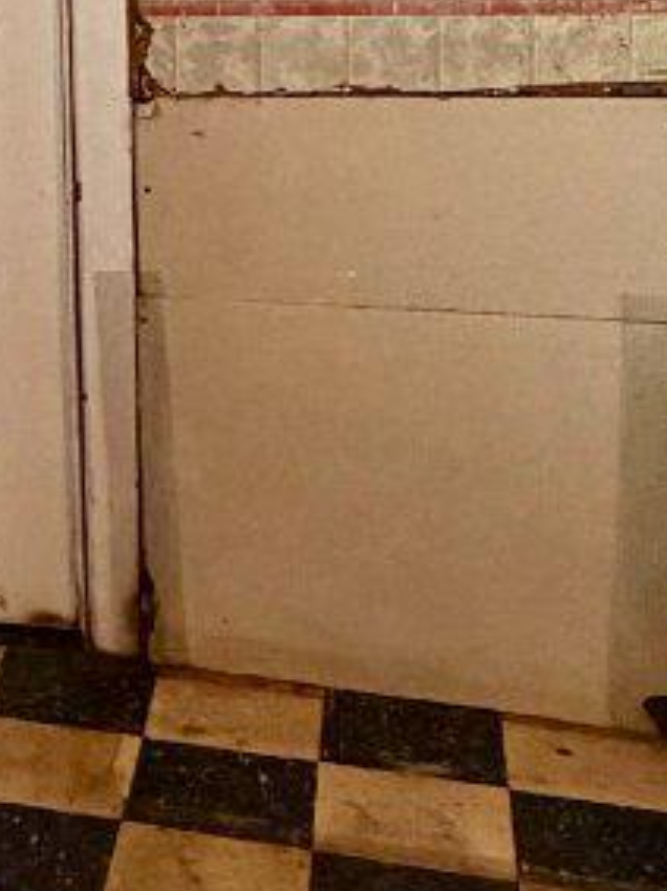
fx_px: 1954
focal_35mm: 76
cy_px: 9
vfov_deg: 24.5
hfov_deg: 16.4
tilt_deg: -6.2
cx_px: -522
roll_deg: +3.4
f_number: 2.2
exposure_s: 1/60
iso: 400
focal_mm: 2.22
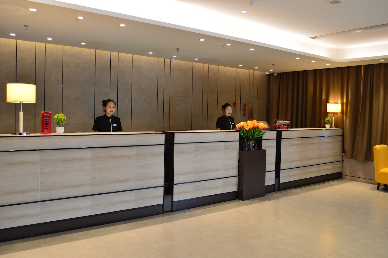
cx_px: 194
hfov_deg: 62.0
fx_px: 323
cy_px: 129
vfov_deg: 43.5
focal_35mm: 30
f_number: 7.1
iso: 400
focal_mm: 20
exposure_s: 1/25
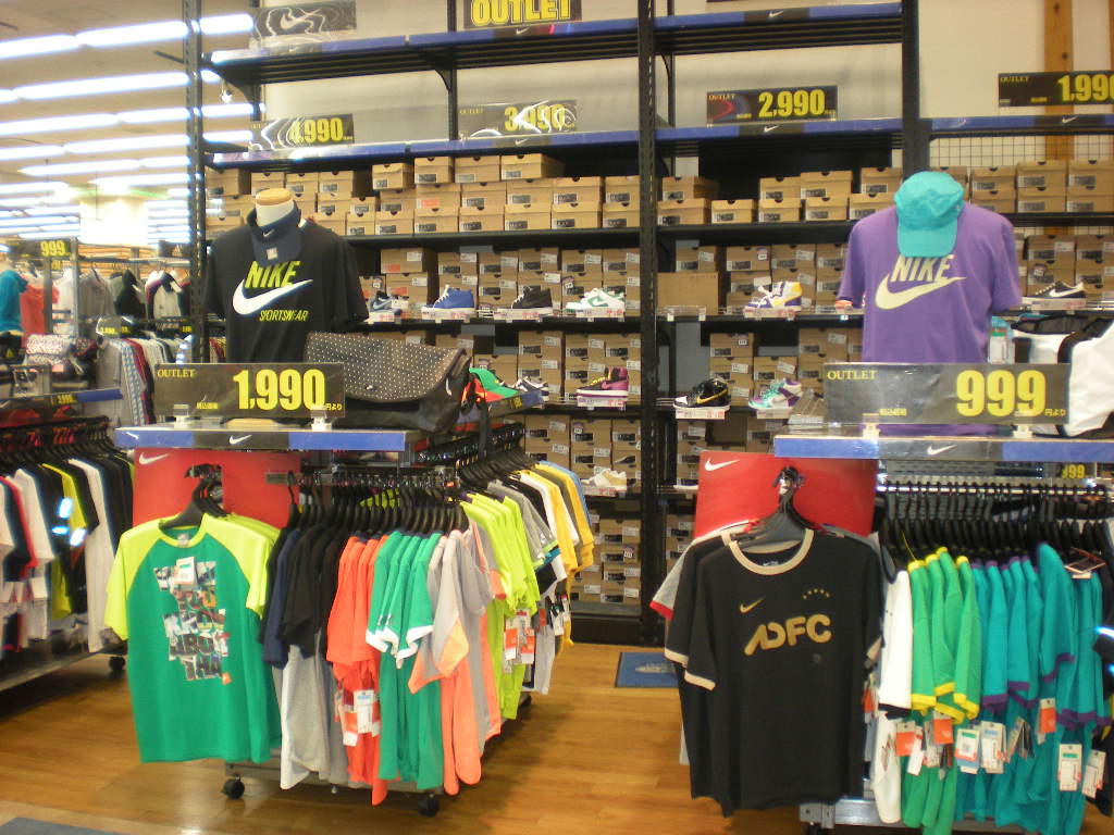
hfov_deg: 49.0
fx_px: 1223
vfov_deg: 37.7
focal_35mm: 38
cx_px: 557
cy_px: 418
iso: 185
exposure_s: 1/30
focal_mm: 6.3
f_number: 3.1
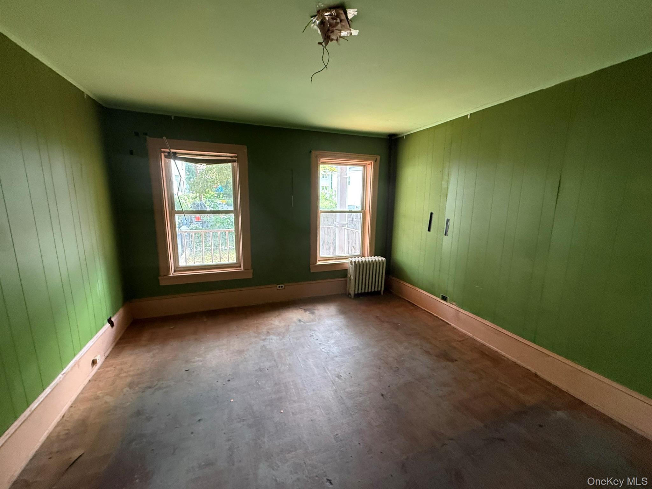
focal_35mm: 14
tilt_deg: -12.2
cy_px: 244
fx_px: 264
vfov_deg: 85.7
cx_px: 326
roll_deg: -1.8
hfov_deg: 102.1
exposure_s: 1/60
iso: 400
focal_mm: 2.22
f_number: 2.2
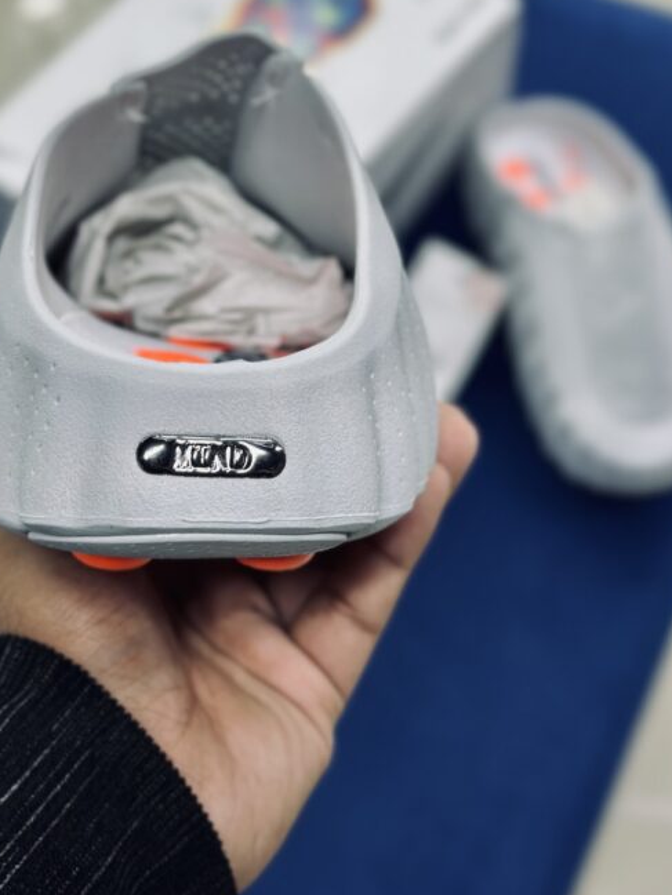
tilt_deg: -54.9
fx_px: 1785
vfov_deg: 28.0
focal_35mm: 69
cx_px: 218
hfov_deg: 21.2
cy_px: 293
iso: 64
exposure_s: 1/113
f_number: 1.78
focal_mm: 6.86
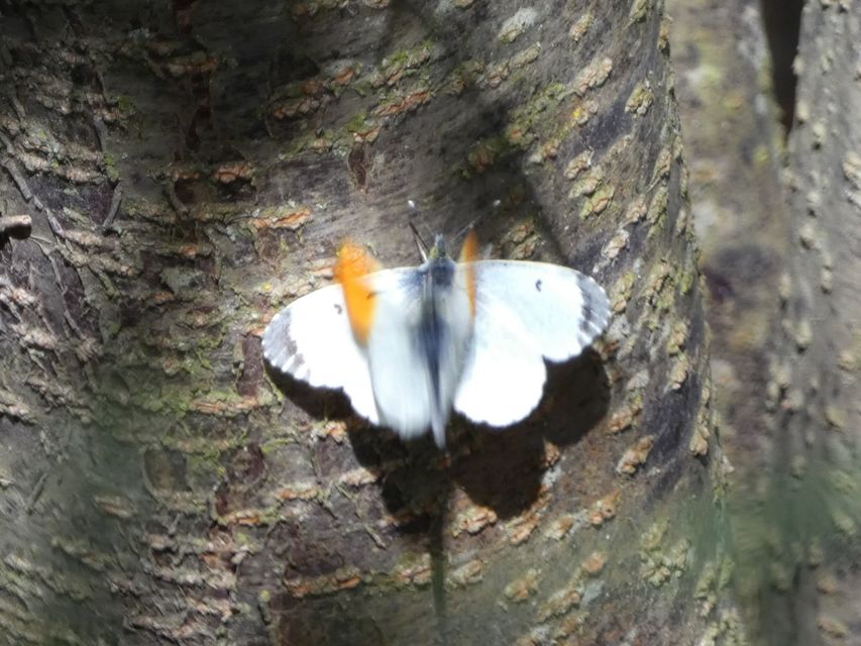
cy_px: 323
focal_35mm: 717
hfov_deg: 2.8
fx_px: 17836
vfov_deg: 2.1
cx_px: 430
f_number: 5.6
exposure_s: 1/100
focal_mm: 128.4
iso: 160
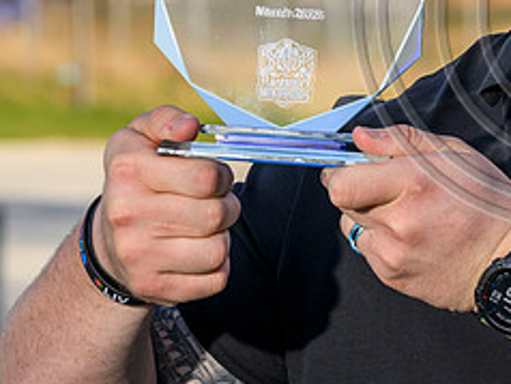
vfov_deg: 3.6
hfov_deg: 4.8
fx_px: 6059
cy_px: 8
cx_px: 573
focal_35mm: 410
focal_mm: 175
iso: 320
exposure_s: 1/250
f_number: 10
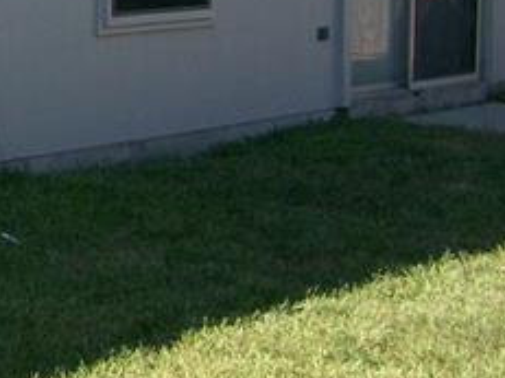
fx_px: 2260
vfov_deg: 9.3
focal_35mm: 155
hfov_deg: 11.6
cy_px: -173
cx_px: -463
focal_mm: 6.3
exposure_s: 1/640
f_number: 3.1
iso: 80
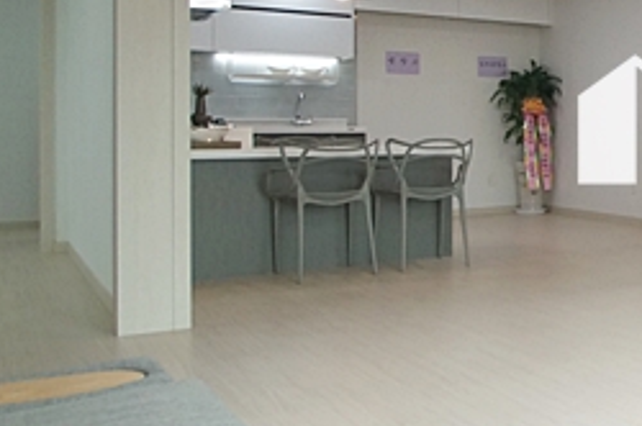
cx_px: 894
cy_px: 110
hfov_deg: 29.9
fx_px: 855
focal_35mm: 48
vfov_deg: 27.6
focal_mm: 10
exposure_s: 1/200
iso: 800
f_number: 3.5
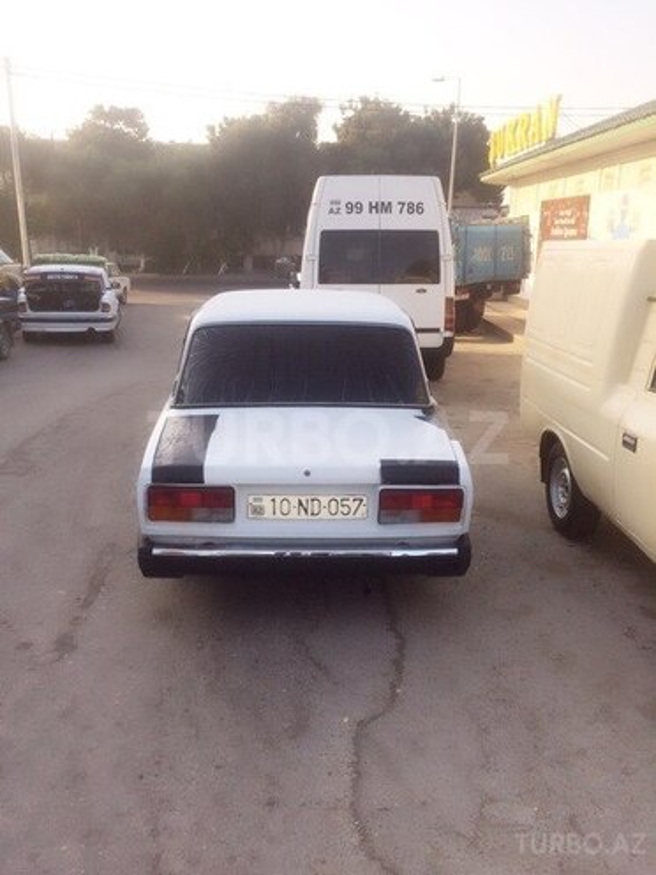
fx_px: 733
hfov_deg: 48.2
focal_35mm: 29
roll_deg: -0.4
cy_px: 438
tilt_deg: -19.9
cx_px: 328
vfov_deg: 61.7
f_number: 2.2
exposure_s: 1/760
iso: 40
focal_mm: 4.15
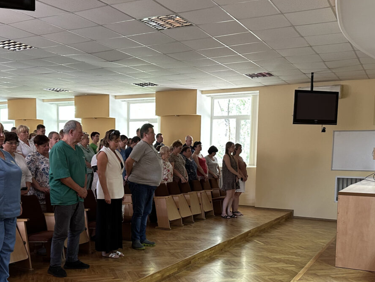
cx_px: 179
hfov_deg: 47.8
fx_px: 423
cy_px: 193
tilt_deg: -4.5
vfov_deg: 36.4
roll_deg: -1.4
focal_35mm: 39
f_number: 1.78
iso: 320
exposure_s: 1/50
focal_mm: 6.86
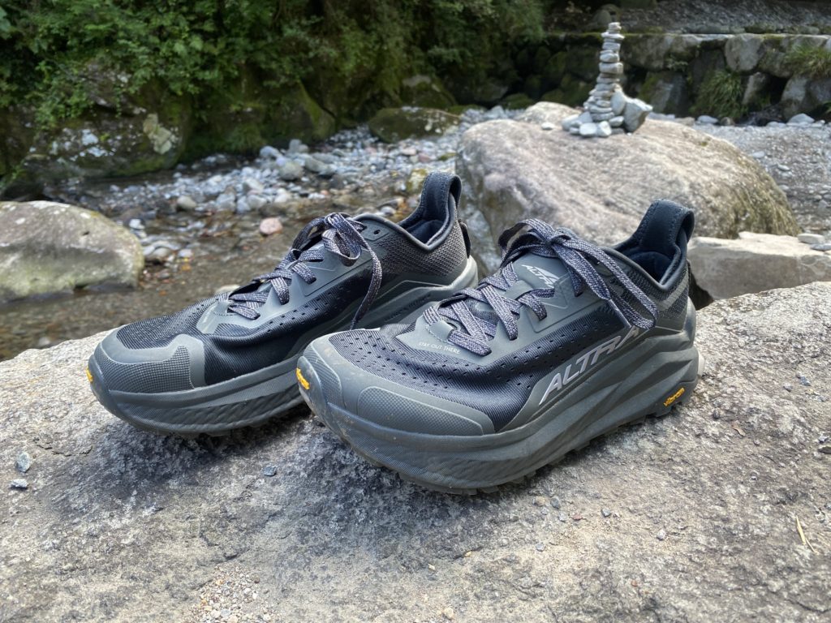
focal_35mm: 26
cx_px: 416
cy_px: 312
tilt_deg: -24.5
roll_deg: +0.0
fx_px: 624
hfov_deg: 67.3
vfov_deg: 53.1
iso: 64
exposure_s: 1/122
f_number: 1.8
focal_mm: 4.25
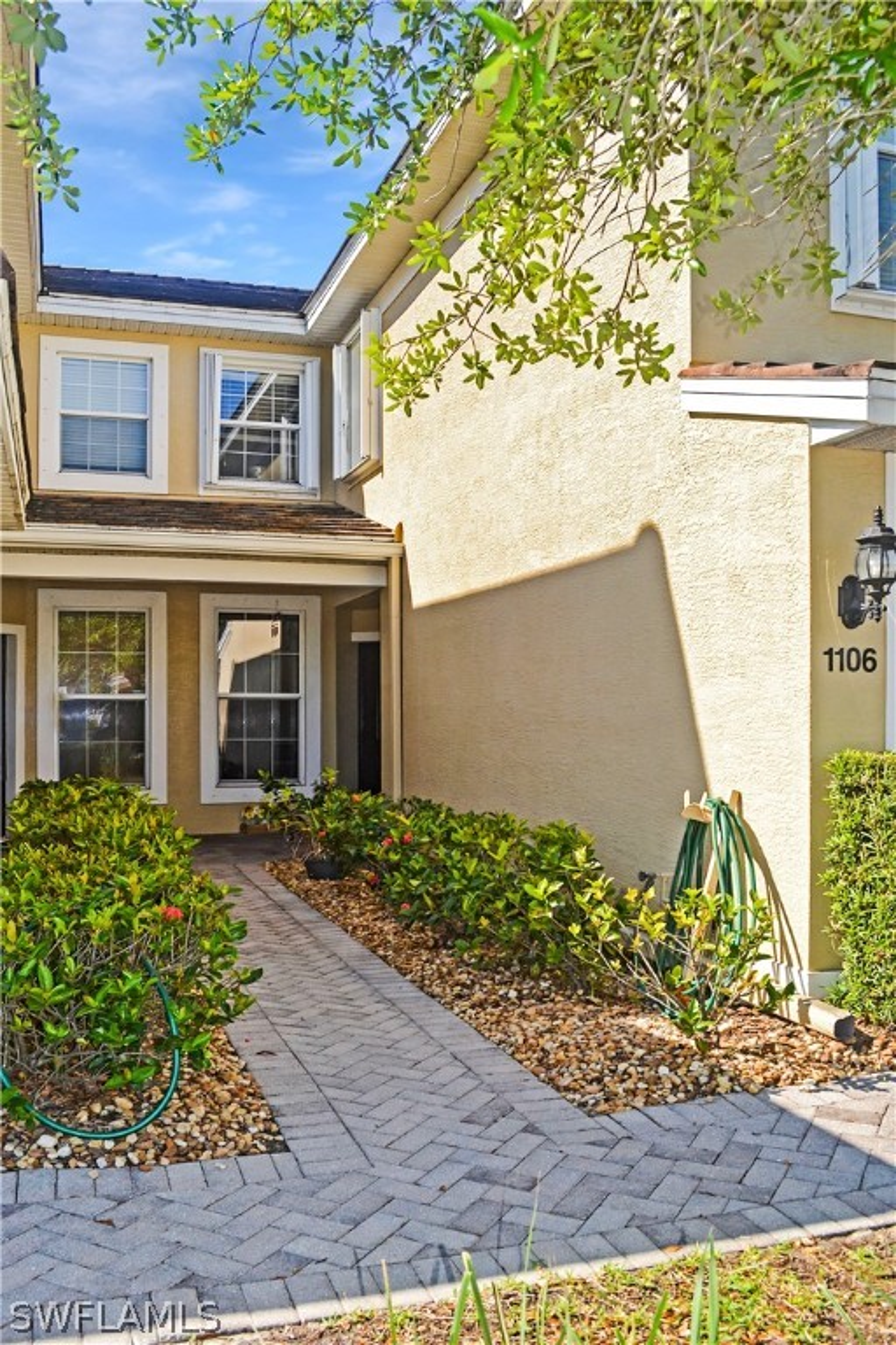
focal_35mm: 27
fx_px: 1008
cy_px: 672
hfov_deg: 47.9
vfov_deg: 67.4
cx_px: 448
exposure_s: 1/200
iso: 100
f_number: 6.3
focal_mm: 18
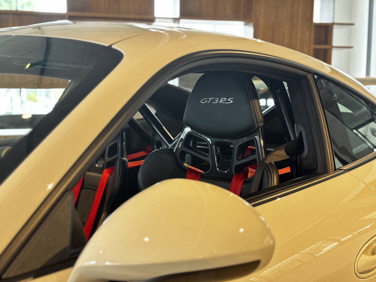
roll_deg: -0.4
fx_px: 521
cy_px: 141
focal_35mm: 48
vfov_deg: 30.3
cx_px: 188
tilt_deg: -5.8
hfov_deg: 39.7
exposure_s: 1/54
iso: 250
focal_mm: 6.76
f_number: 1.78
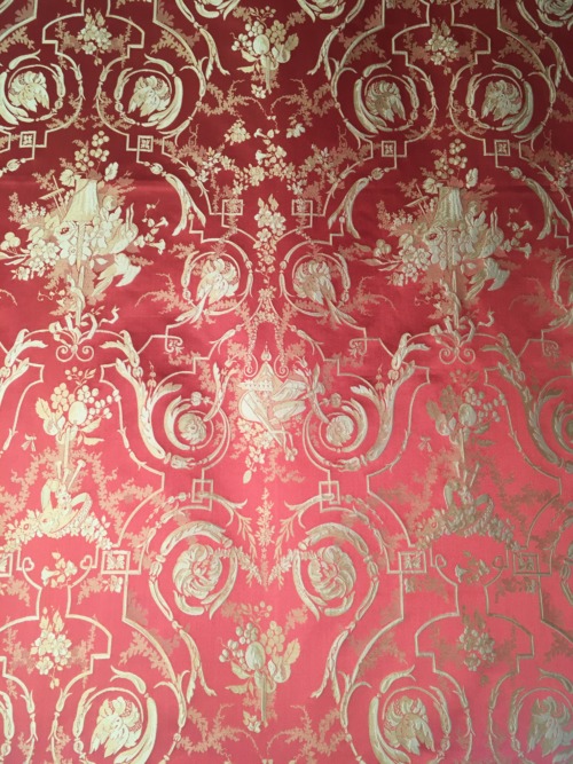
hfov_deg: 48.2
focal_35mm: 29
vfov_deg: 61.7
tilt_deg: -13.8
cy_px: 382
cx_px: 286
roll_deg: -1.0
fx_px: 640
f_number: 2.2
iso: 40
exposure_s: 1/33
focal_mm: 4.15
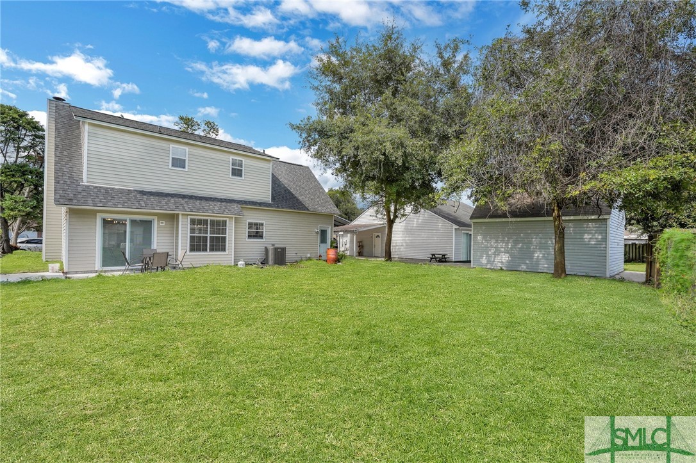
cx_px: 348
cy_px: 232
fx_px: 309
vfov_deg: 73.7
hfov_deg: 96.8
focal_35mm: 16
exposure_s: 1/640
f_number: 9
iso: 320
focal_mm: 16
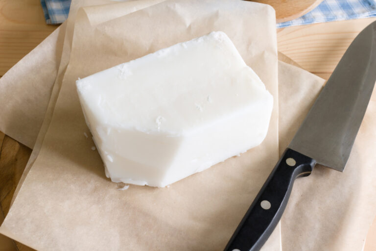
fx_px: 439
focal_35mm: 42
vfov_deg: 31.9
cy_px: 126
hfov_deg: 46.4
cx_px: 188
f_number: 8
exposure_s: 1/2.5
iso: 100
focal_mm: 28
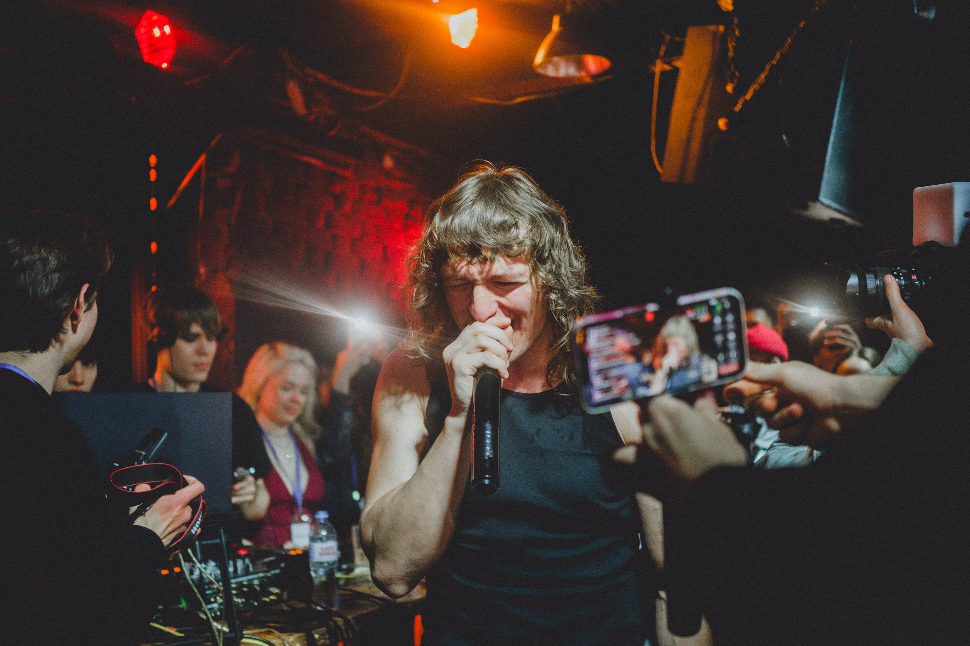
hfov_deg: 48.7
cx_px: 480
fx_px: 1072
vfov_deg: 33.6
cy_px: 308
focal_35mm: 40
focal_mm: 25
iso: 1000
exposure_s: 1/160
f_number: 1.7
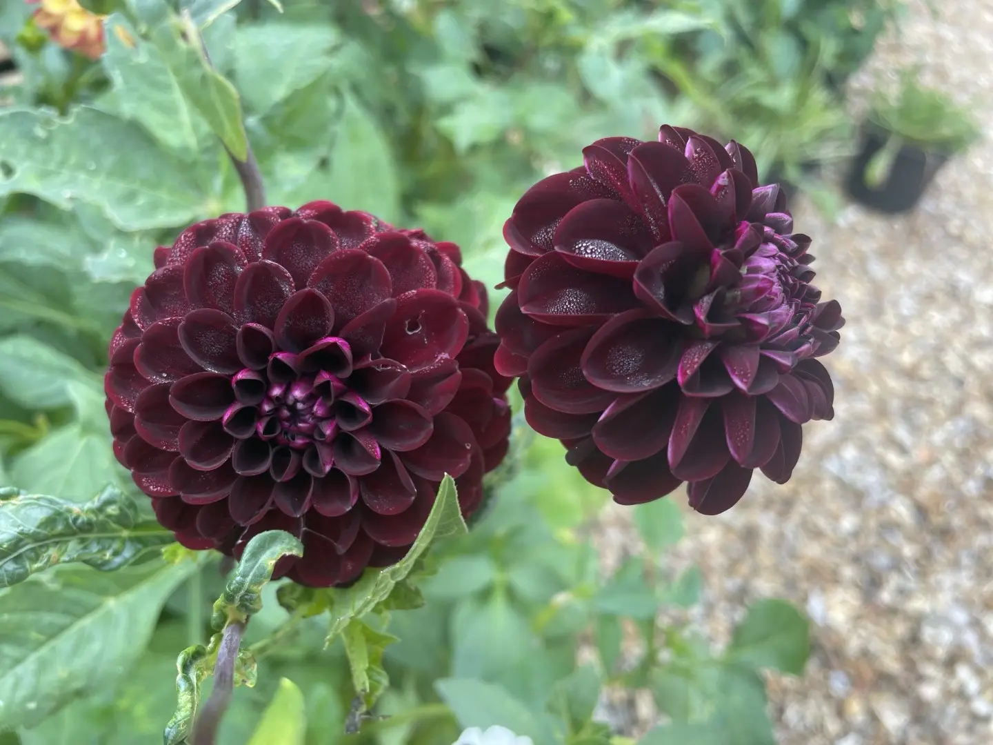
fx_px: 746
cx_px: 496
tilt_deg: -49.4
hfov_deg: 67.3
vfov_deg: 53.1
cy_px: 372
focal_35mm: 26
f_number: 1.6
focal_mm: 4.2
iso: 32
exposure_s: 1/203
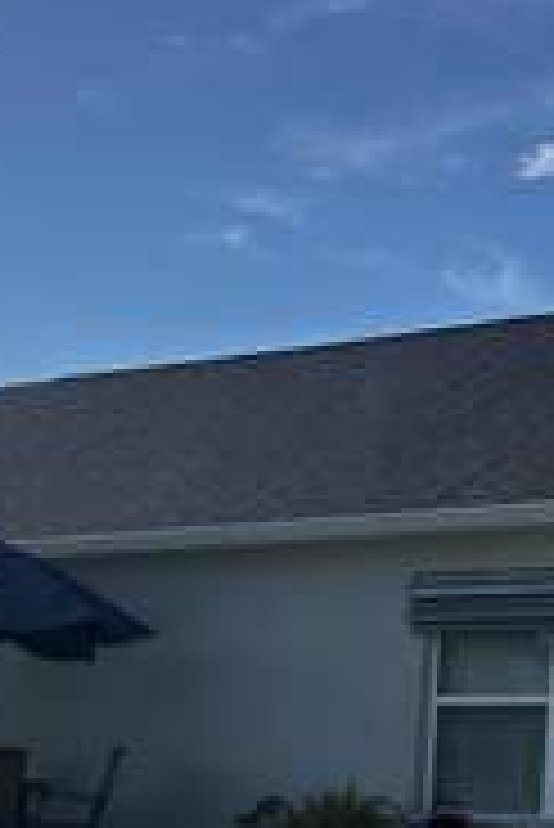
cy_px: 1098
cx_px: -140
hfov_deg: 14.1
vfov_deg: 19.8
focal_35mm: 94
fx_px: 2166
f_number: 1.5
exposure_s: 1/3831
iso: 50
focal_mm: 5.7
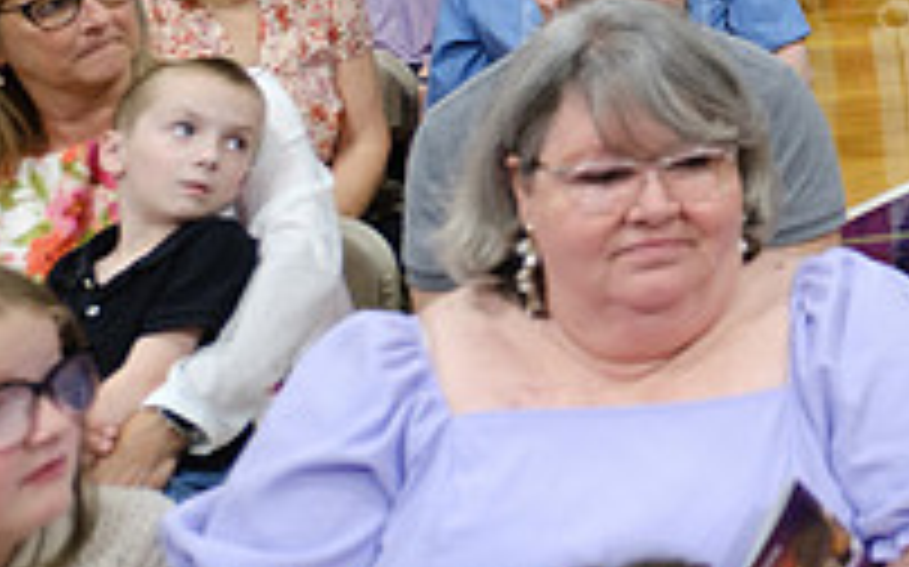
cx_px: 1292
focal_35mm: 79
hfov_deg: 22.4
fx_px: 1956
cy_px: -151
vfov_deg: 15.7
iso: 1600
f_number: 2.8
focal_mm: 18.2
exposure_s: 1/125
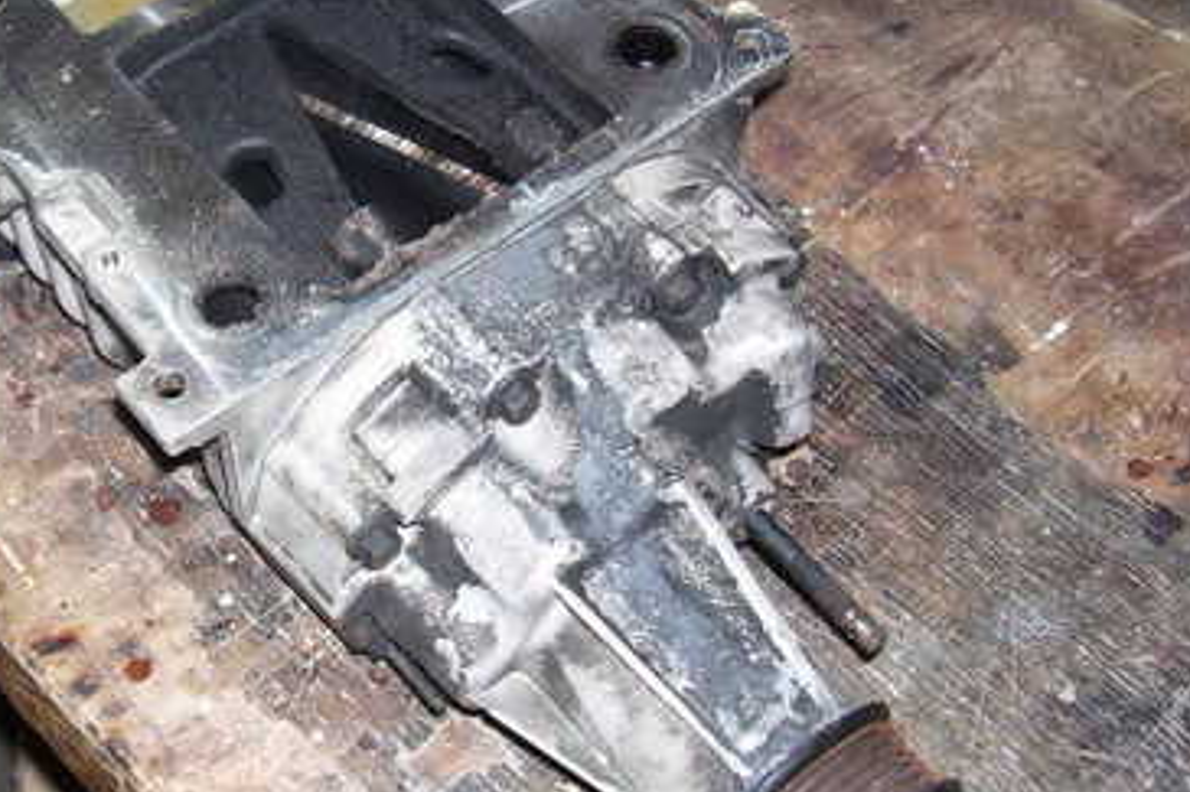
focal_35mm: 62
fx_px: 2048
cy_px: 277
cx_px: 320
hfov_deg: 31.9
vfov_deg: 21.8
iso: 80
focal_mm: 5.6
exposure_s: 1/60
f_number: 2.7
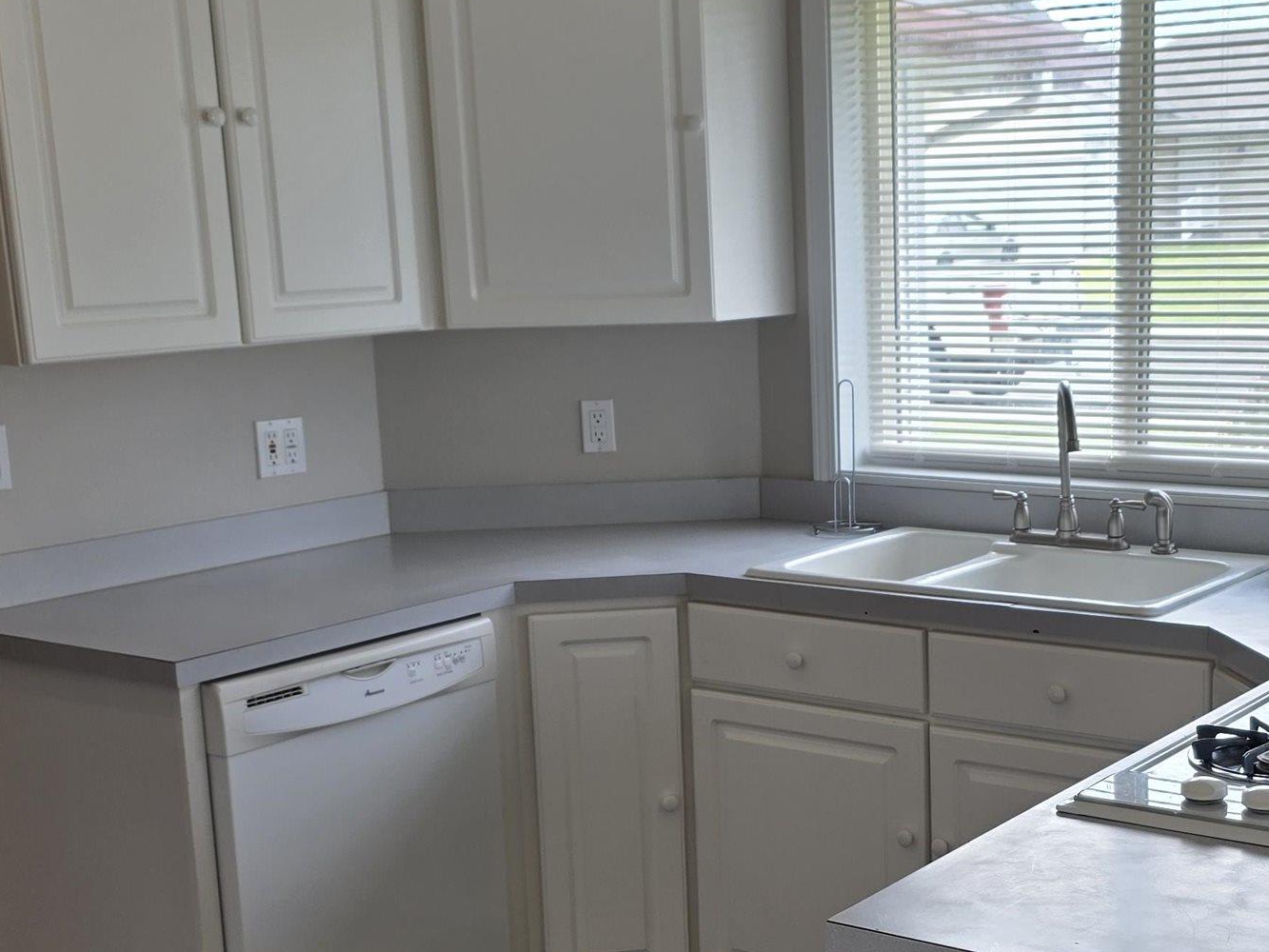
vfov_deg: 27.4
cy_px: 628
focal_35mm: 53
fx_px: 1943
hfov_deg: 35.8
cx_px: 851
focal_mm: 6.3
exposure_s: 1/120
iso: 25
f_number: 1.7
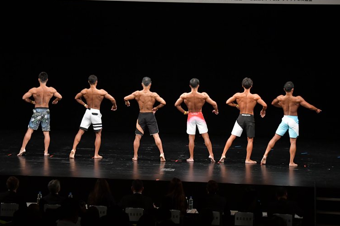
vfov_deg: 12.2
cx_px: 175
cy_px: 116
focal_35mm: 112
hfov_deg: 18.3
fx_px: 1058
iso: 3200
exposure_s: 1/400
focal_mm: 72
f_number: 5.6
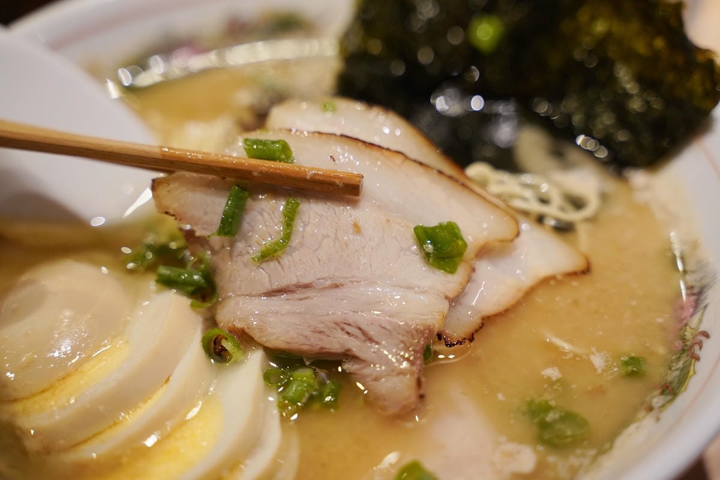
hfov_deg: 27.0
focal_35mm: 75
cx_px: 360
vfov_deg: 18.2
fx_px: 1500
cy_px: 240
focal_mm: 75
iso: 1600
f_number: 3.5
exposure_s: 1/80
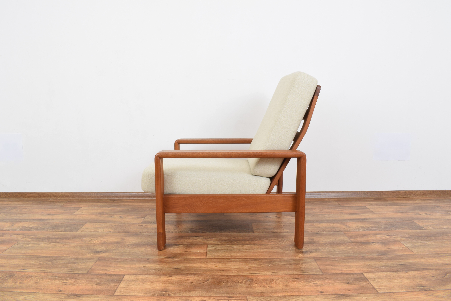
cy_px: 150
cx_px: 226
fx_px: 338
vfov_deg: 47.9
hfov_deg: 67.4
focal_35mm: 27
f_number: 22
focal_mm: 18
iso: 100
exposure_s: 5
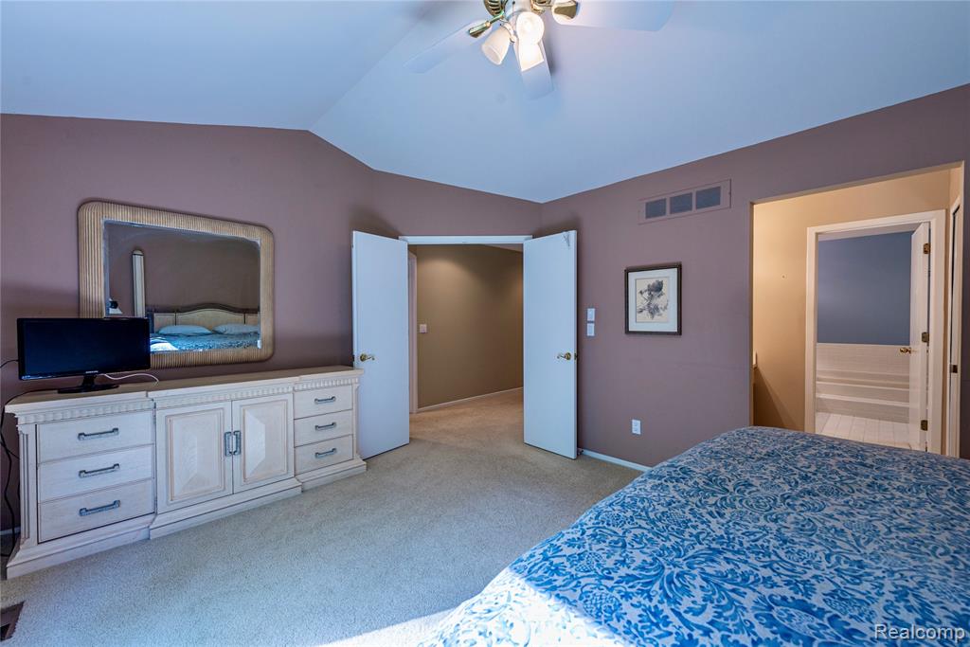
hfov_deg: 104.2
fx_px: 377
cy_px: 324
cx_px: 485
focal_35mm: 14
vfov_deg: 81.2
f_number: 8
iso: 160
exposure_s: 1/20
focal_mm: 14
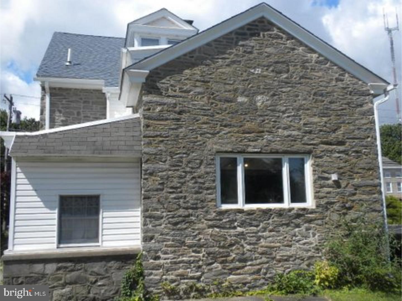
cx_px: 201
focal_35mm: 37
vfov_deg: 38.7
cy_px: 150
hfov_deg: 50.1
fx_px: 430
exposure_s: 1/112
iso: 64
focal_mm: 6.6
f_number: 10
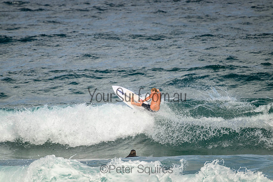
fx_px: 6068
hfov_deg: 2.6
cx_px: 136
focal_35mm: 800
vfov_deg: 1.7
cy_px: 91
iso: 1000
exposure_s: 1/1600
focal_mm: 800
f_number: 11
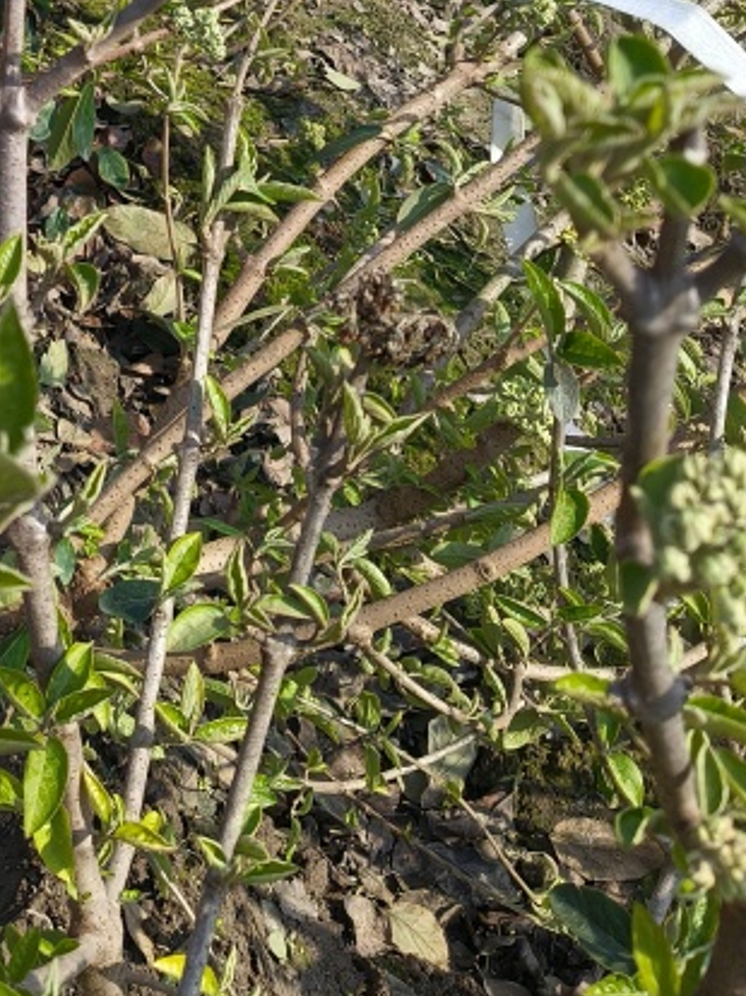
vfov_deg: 26.4
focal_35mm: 67
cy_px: -136
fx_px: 1927
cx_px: -137
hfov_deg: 20.5
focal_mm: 4.84
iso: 80
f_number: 1.8
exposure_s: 1/2765
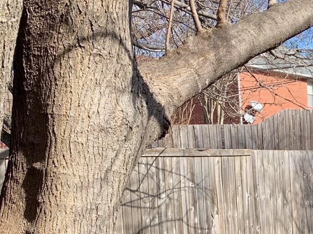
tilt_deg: -8.4
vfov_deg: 18.3
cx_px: 376
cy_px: 290
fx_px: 687
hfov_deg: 23.5
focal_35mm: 76
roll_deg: +1.6
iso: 25
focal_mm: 4.25
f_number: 1.8
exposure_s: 1/879
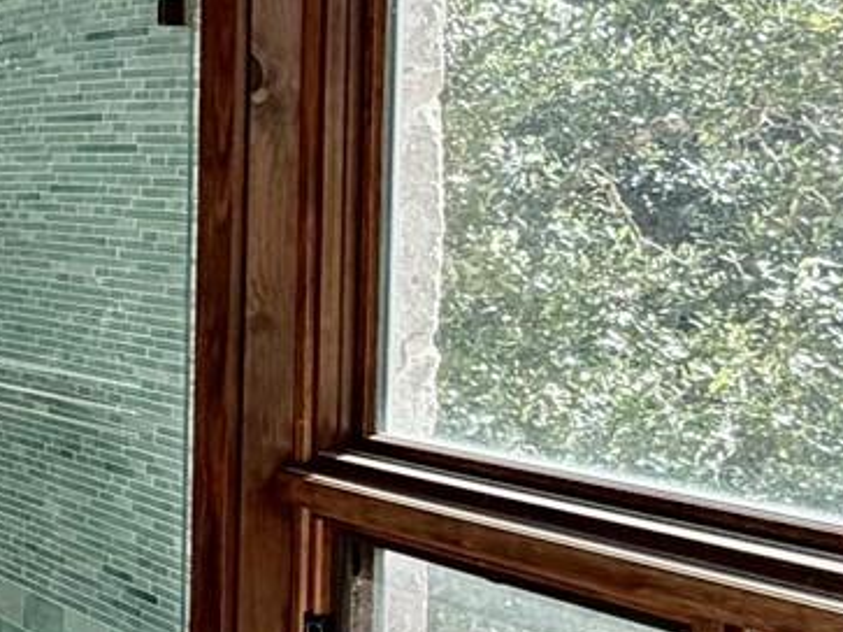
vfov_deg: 18.7
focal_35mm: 79
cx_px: -834
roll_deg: +2.2
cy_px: 330
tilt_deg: -4.2
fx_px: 1923
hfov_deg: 17.6
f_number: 2.2
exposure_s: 1/175
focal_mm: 2.22
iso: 40
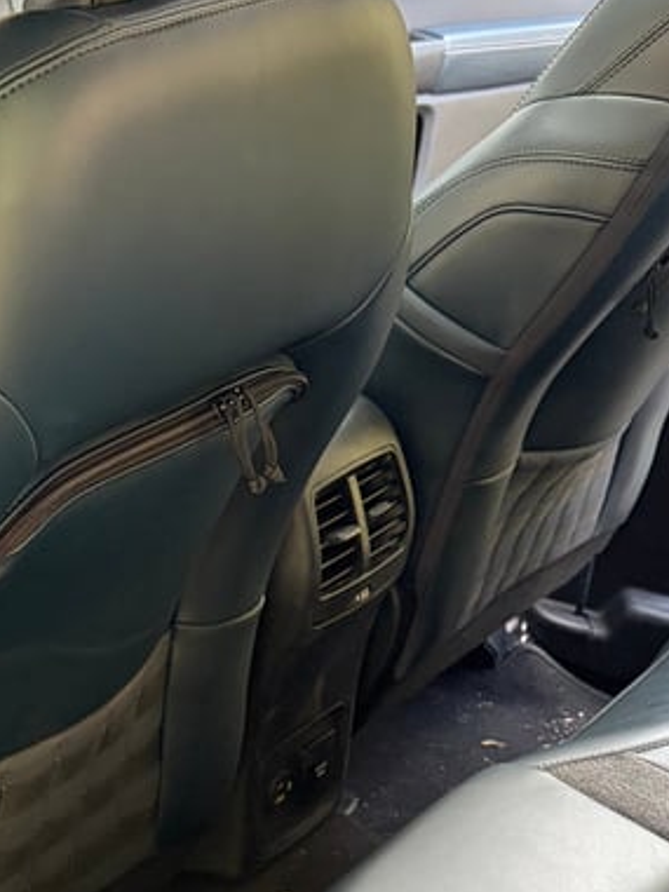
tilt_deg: -36.2
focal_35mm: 70
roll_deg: -4.3
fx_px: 1804
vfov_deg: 26.1
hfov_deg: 20.8
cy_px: 928
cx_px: 143
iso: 320
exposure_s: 1/60
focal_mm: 5.96
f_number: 1.6
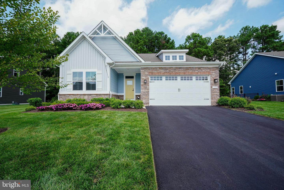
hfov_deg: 100.4
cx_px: 142
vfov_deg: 77.3
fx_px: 118
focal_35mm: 15
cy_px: 95
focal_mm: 10
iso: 100
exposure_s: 1/160
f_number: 6.3
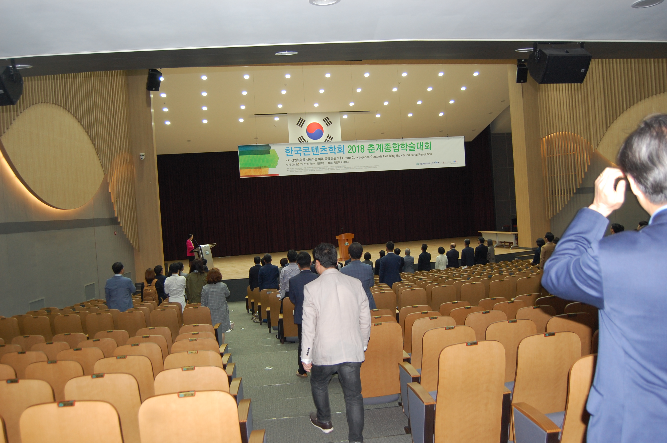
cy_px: 222
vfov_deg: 43.5
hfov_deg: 62.0
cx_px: 334
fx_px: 555
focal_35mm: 30
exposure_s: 1/60
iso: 400
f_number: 3.8
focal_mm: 20
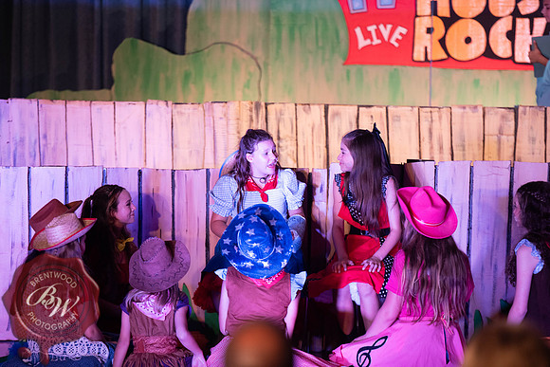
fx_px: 2751
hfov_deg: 11.4
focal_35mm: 180
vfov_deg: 7.6
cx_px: 275
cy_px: 184
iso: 1000
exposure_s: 1/200
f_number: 2.8
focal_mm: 180
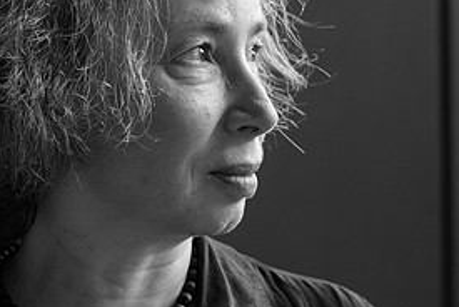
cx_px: 160
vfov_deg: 8.7
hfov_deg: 13.0
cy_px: 158
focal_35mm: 158
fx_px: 2017
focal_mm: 50
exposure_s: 1/320
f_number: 2.8
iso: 500
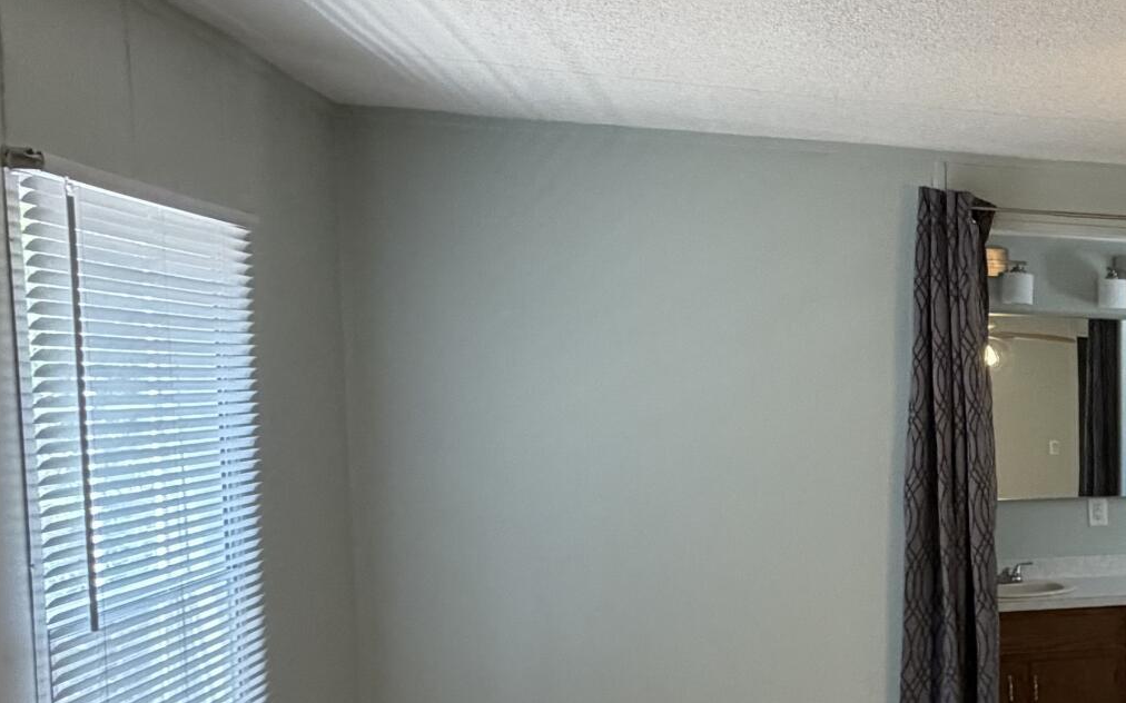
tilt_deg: -3.9
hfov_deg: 35.3
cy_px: 497
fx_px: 1350
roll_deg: -0.6
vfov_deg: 28.9
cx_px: 1363
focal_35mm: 44
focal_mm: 2.22
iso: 320
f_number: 2.2
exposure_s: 1/120
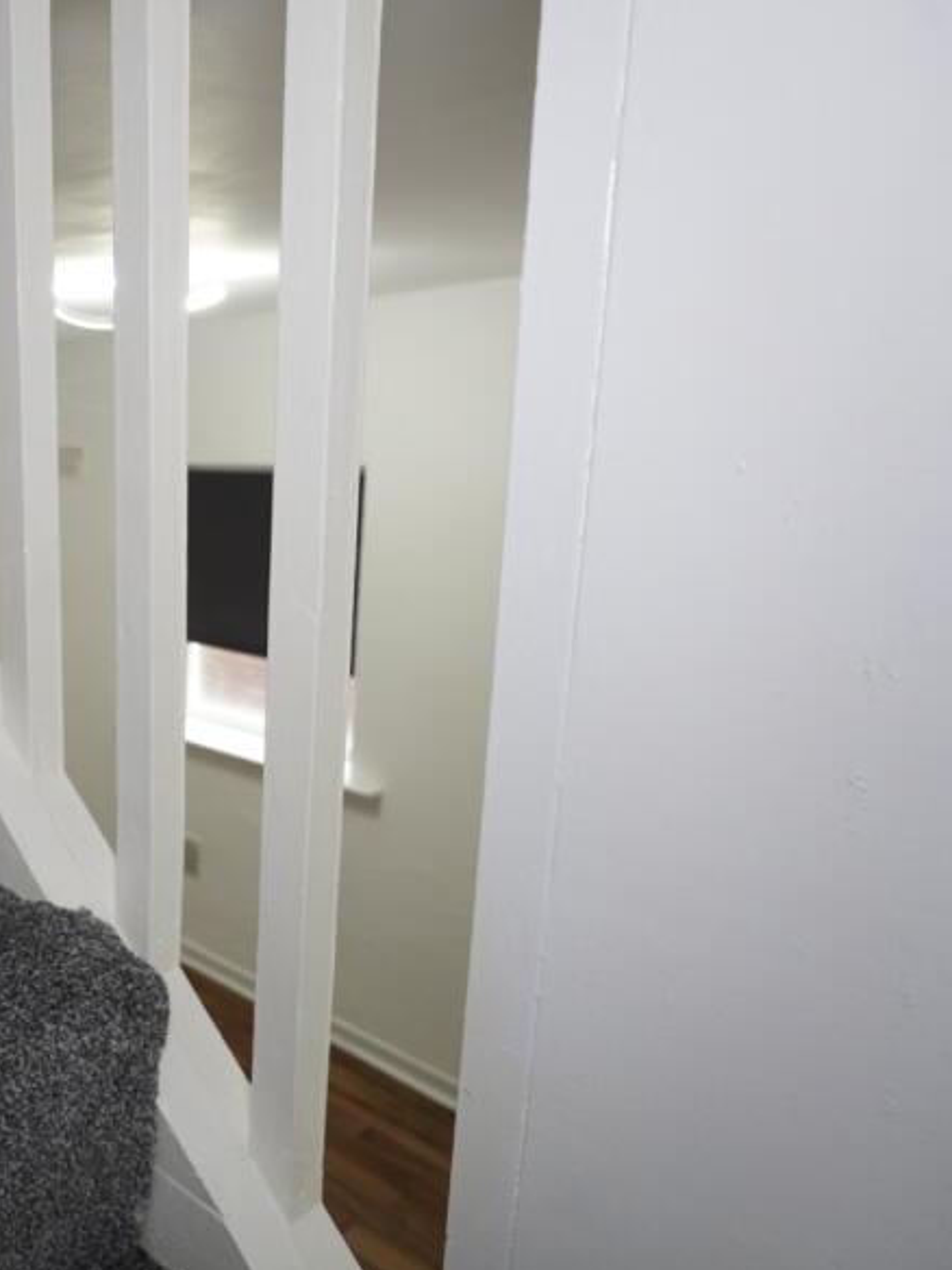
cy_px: 635
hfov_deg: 44.3
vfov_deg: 65.3
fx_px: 990
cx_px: 15
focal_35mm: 27
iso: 1600
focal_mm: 16
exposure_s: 1/160
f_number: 4
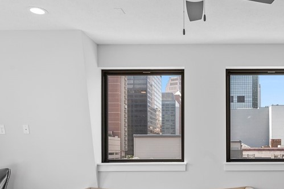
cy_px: 149
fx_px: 300
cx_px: 218
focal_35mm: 38
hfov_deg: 48.4
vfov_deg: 34.0
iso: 400
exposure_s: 1/40
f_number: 8
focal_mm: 17.5
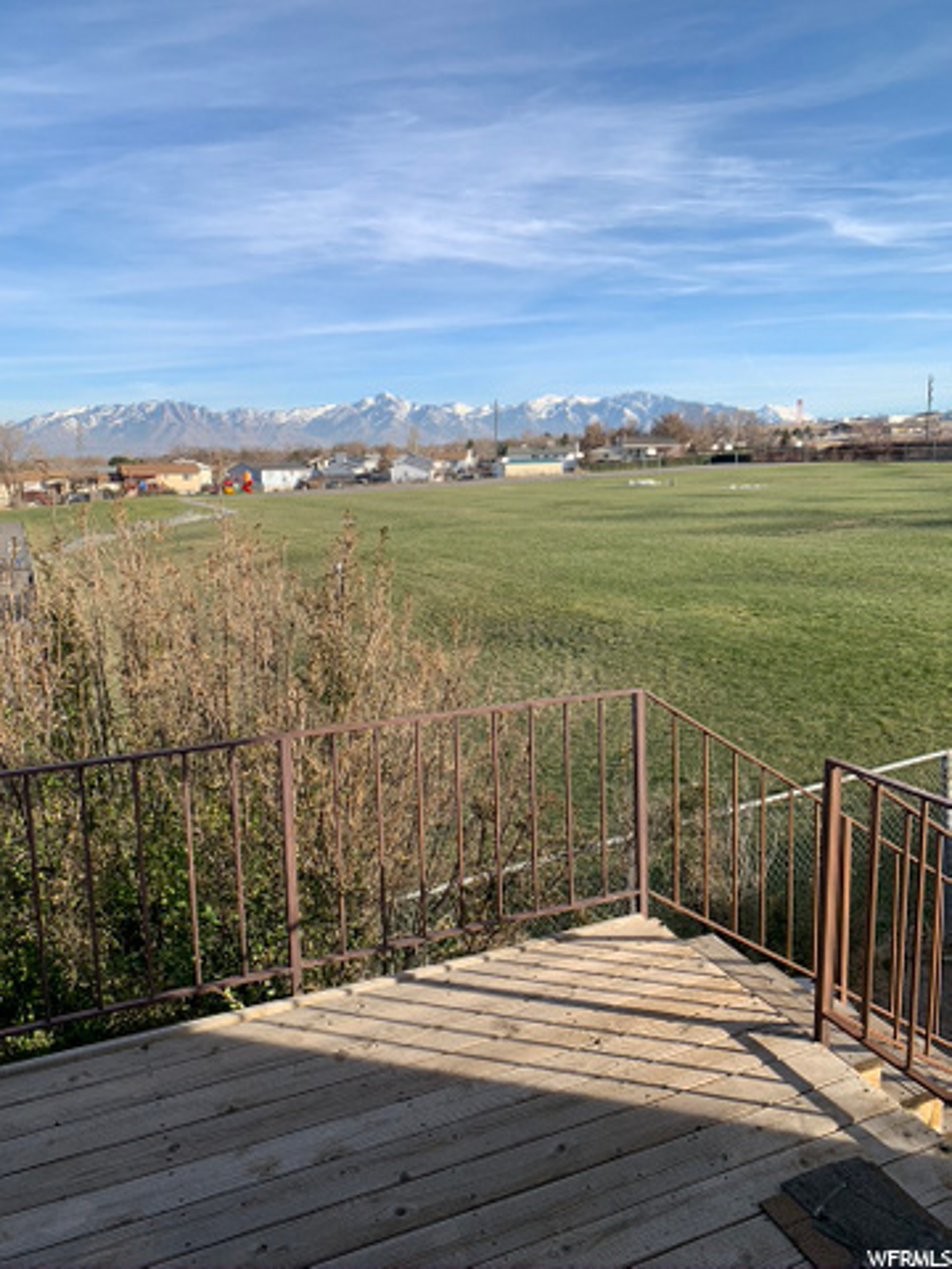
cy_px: 634
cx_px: 476
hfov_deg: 53.1
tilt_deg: -9.3
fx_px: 953
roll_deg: +0.1
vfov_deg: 67.3
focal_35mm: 26
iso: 25
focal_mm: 4.25
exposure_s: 1/1634
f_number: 1.8
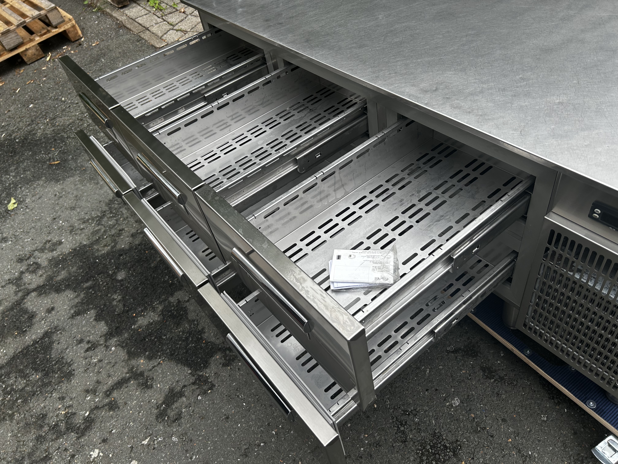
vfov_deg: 53.1
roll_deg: +13.8
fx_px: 464
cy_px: 232
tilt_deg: -44.5
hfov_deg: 67.3
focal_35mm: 26
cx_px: 309
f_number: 1.5
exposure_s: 1/499
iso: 50
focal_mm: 5.7
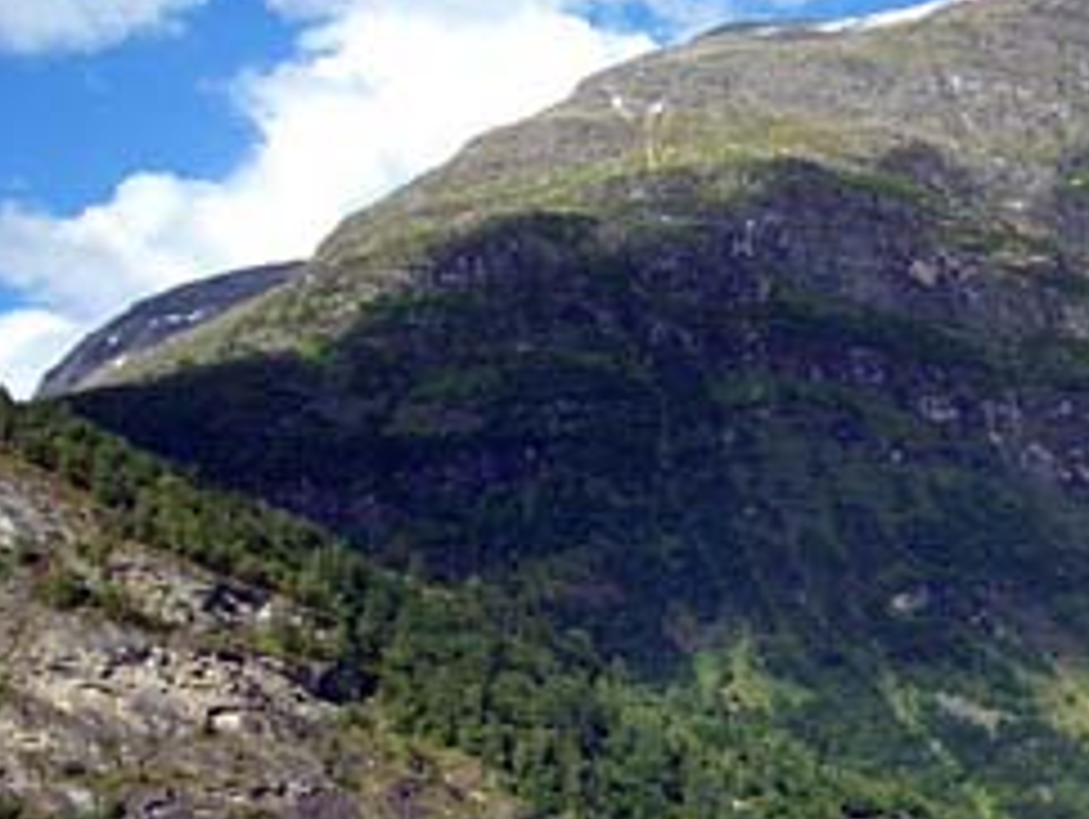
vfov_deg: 22.4
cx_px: 846
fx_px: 2047
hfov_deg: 29.2
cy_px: 621
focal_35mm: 65
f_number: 2.6
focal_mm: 5.8
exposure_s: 1/800
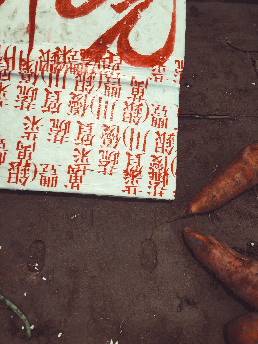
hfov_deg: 48.2
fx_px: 288
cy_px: 172
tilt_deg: -59.2
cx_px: 129
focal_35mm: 29
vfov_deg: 61.7
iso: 50
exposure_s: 1/100
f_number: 2.2
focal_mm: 4.15
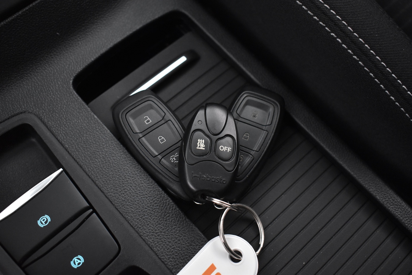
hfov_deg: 45.0
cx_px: 206
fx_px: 498
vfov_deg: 30.8
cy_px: 138
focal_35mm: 44
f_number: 4.2
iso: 3200
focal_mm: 29
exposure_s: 1/20
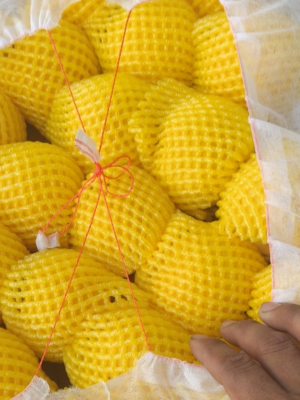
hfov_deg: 29.3
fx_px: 567
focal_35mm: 49
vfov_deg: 38.3
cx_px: 85
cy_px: 277
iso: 80
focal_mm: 4.84
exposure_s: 1/291
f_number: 1.8
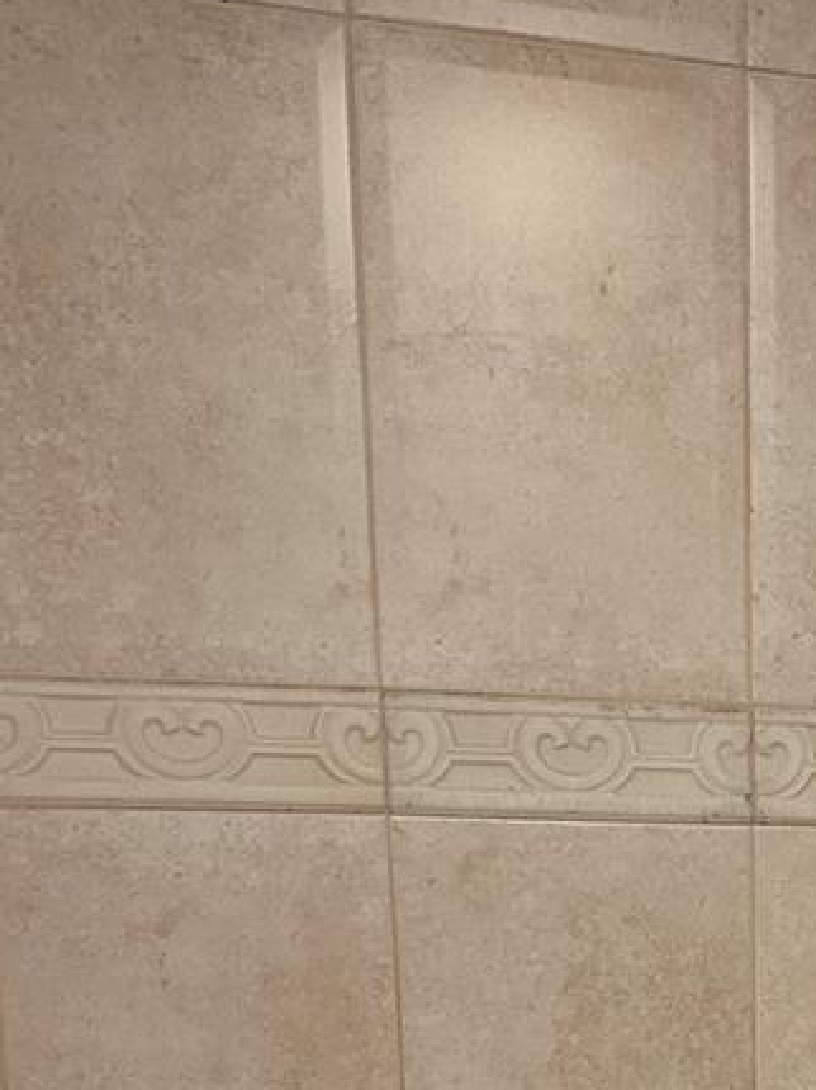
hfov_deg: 20.5
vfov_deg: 25.5
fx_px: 2108
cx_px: 978
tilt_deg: -13.1
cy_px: 1361
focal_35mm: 67
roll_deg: -2.2
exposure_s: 1/60
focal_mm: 6.86
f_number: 1.78
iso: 160
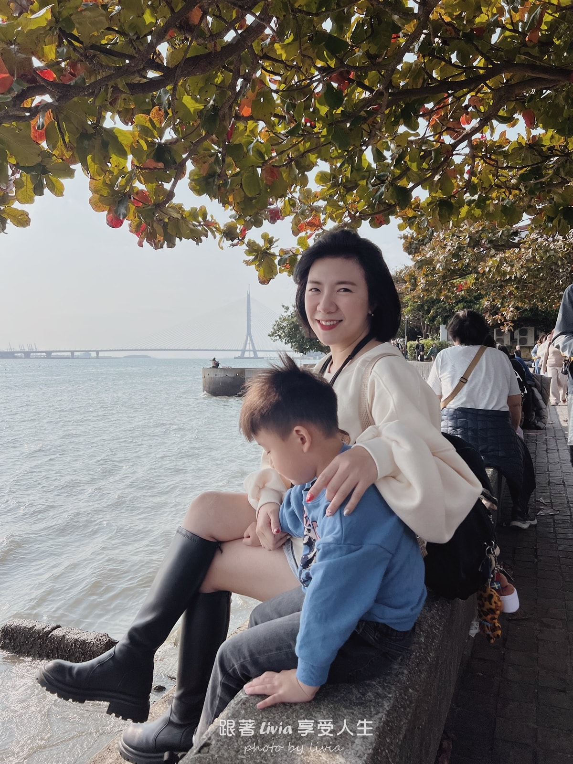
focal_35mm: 26
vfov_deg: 67.3
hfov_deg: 53.1
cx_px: 286
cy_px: 382
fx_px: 574
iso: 50
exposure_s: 1/5882
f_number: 1.5
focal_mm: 5.7
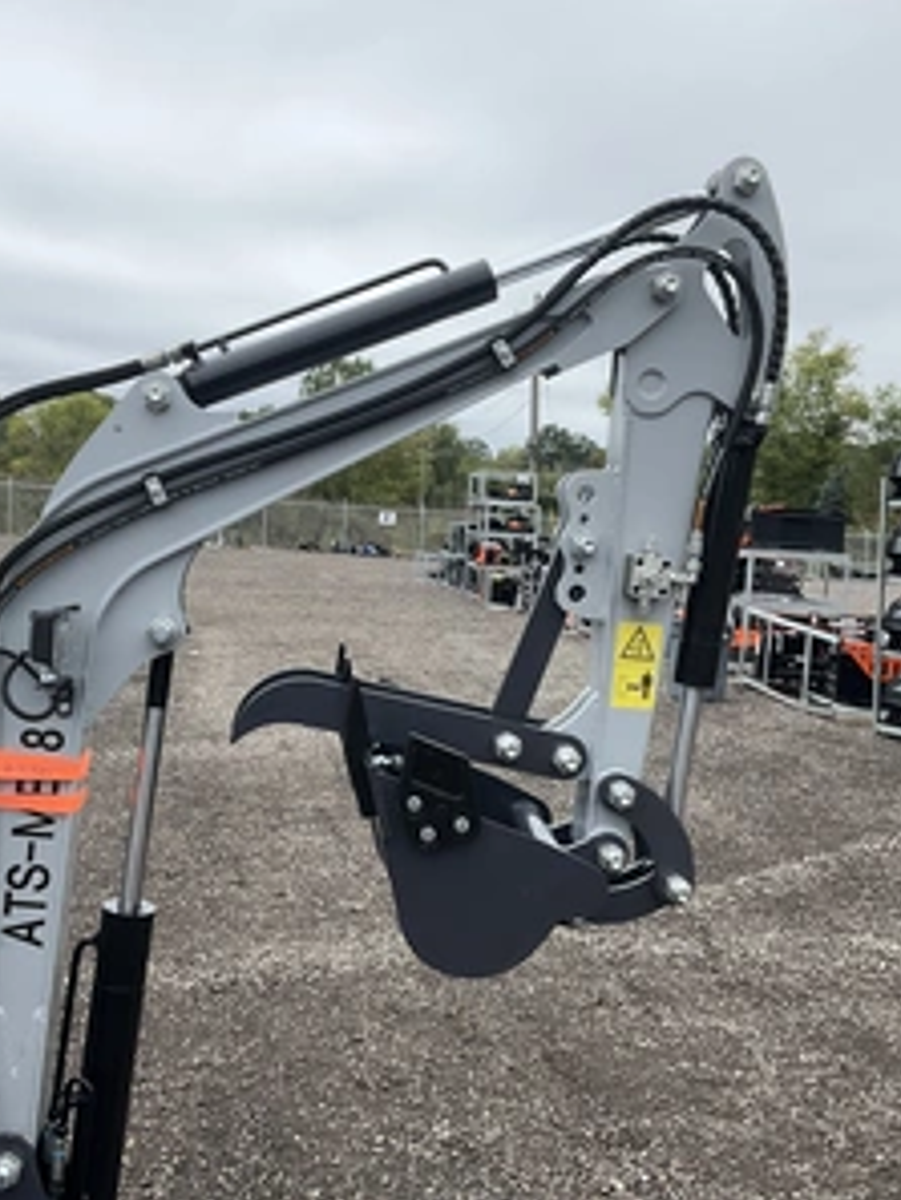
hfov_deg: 36.8
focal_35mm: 39
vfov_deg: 47.8
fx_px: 1353
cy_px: 602
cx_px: 388
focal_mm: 3
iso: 25
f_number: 1.8
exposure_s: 1/829
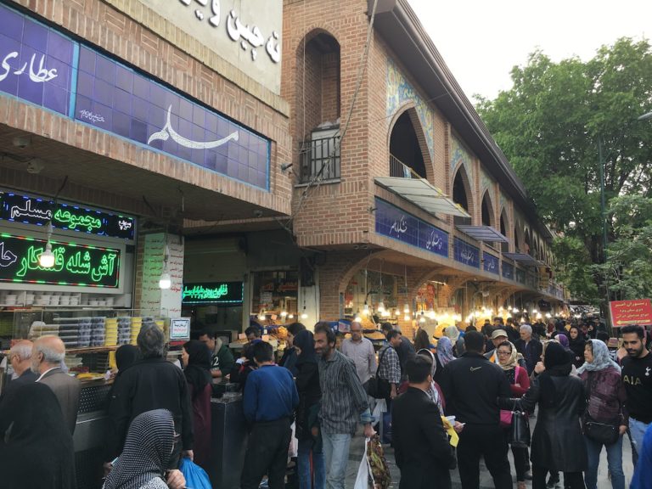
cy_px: 244
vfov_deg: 48.2
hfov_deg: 61.7
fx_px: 546
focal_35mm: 29
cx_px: 326
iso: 25
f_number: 2.2
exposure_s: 1/180
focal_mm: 4.15
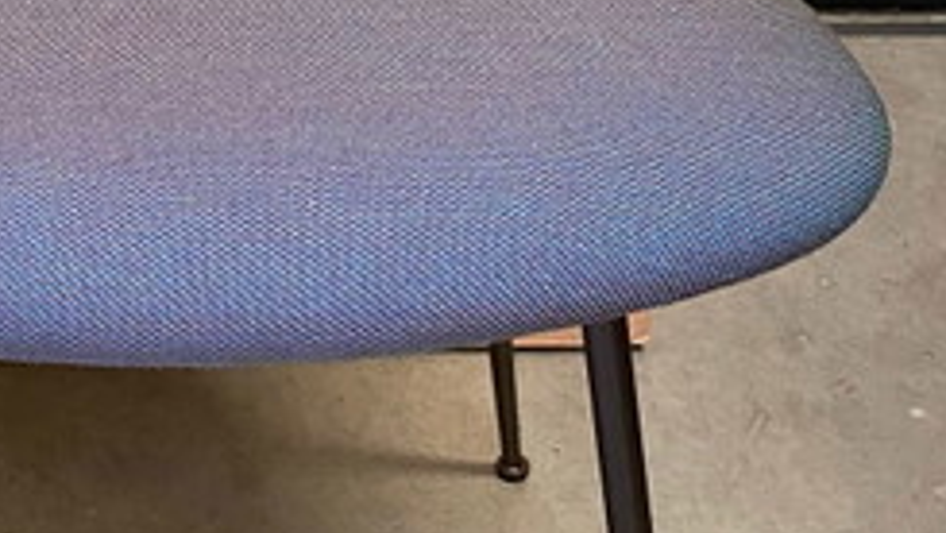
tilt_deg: -24.5
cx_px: 158
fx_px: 1982
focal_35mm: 79
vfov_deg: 15.1
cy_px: 21
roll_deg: +1.9
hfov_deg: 26.2
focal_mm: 4.25
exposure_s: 1/50
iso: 320
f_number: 1.8
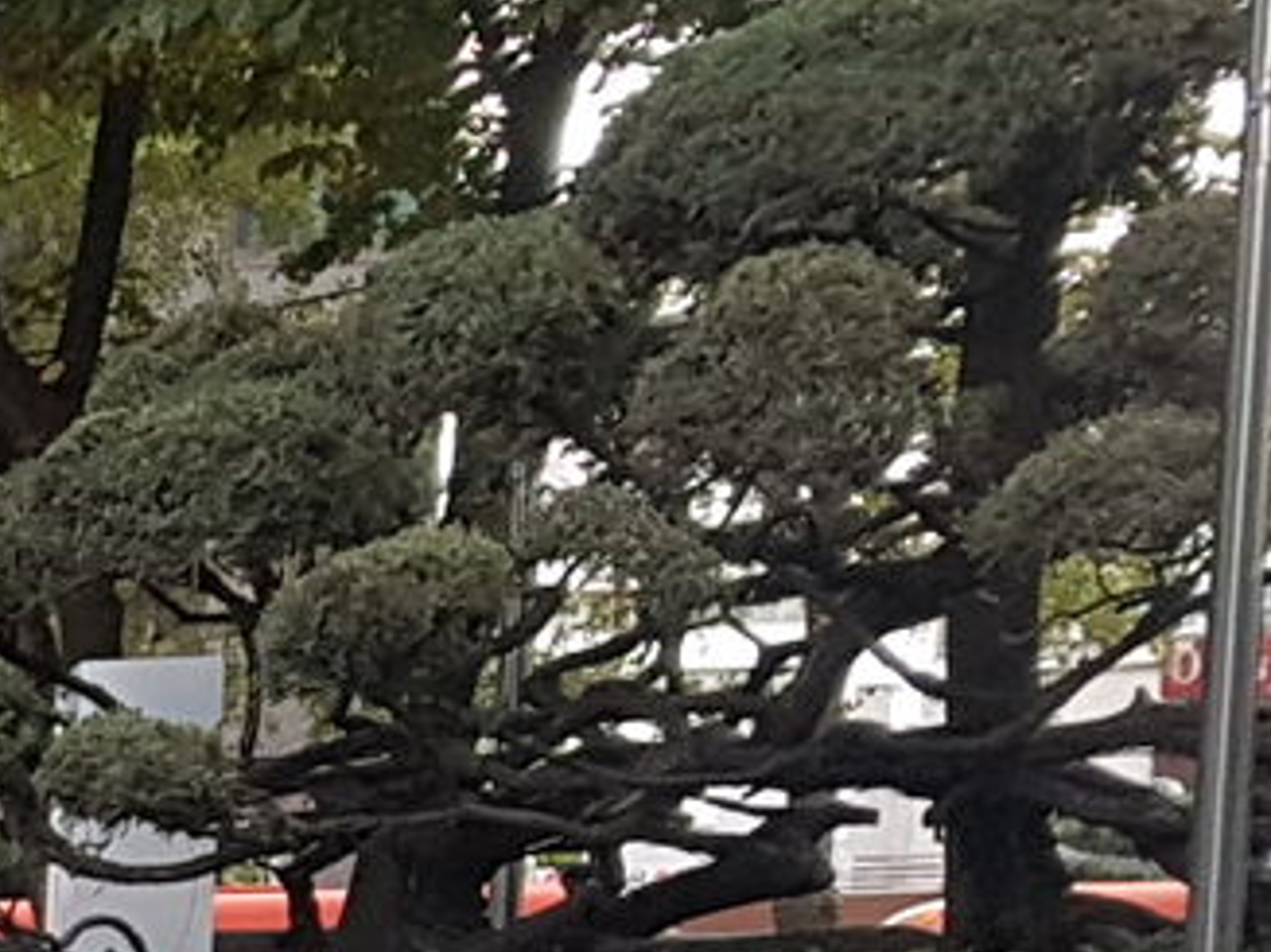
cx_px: -2266
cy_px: 2075
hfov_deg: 9.8
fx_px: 5983
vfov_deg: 8.5
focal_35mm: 163
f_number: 1.7
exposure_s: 1/120
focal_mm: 4.2
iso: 80
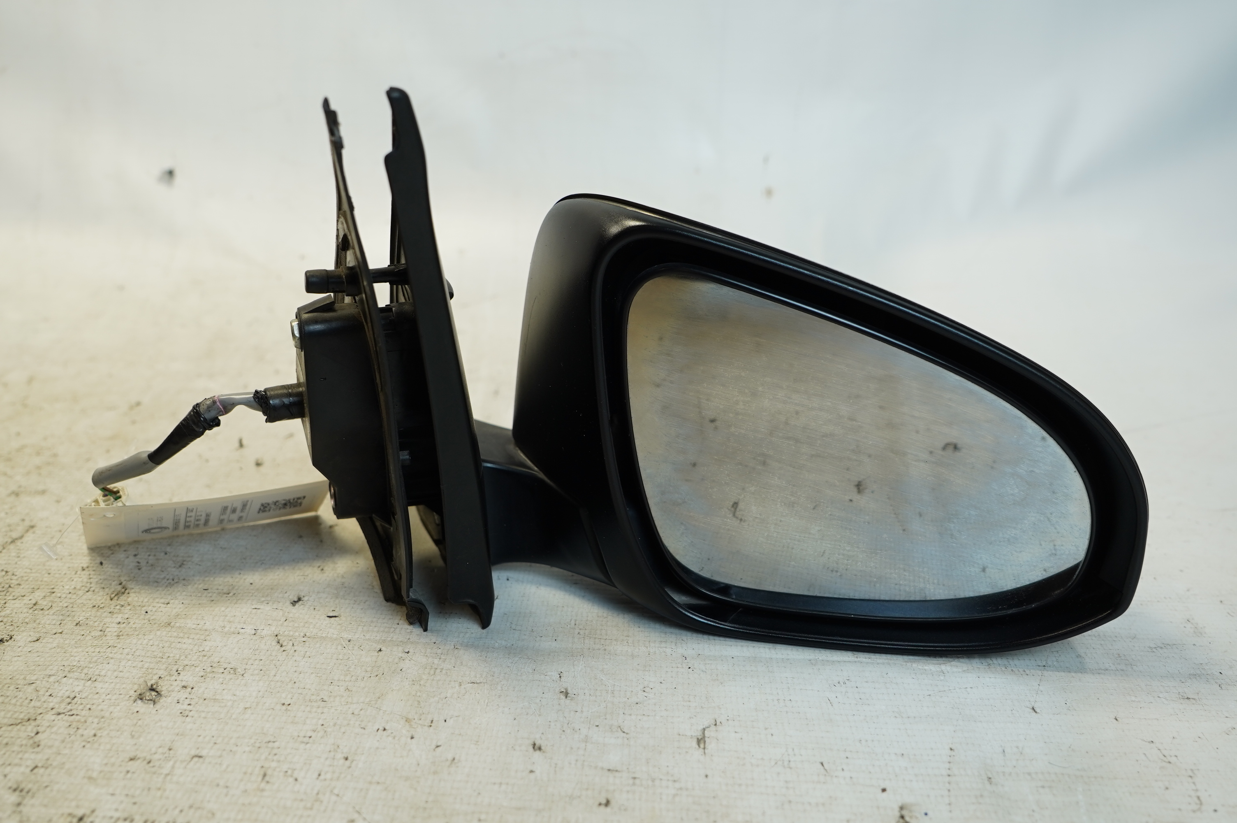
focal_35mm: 33
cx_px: 618
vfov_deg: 39.9
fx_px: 1133
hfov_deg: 57.3
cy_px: 412
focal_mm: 22
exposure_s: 1/60
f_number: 4
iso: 200
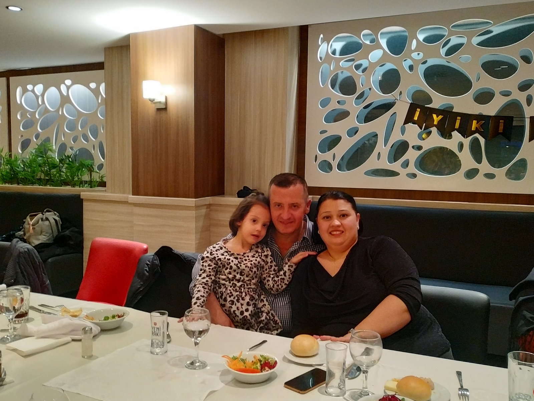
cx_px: 267
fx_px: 370
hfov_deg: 71.6
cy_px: 200
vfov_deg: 56.8
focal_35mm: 24
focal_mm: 3.94
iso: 1600
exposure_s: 1/20
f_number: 1.9
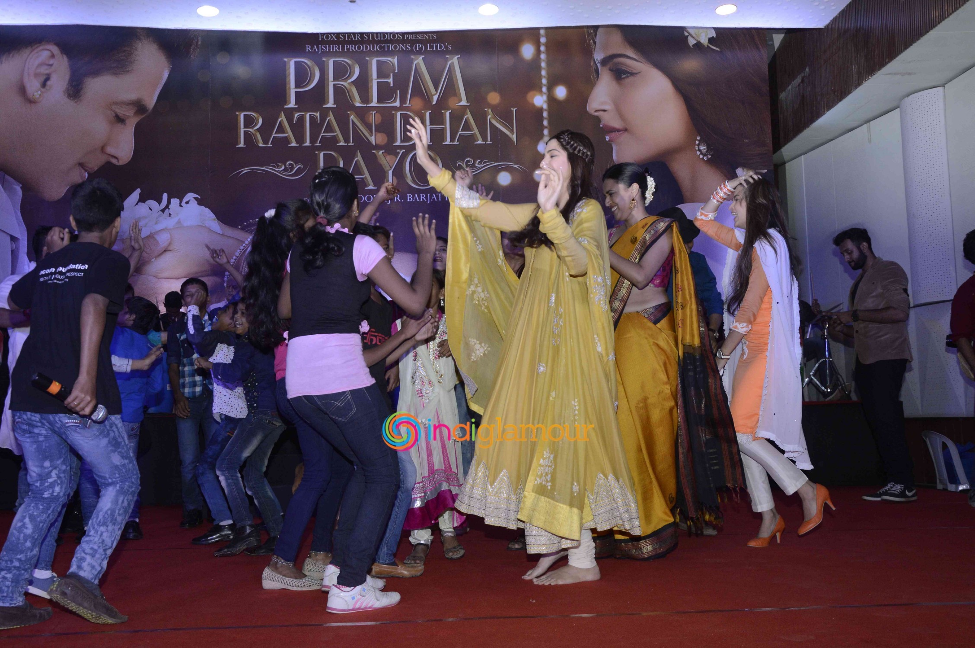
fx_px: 893
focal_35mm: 33
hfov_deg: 57.3
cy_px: 324
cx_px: 488
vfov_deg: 39.9
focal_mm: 22
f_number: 8
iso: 800
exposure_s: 1/160
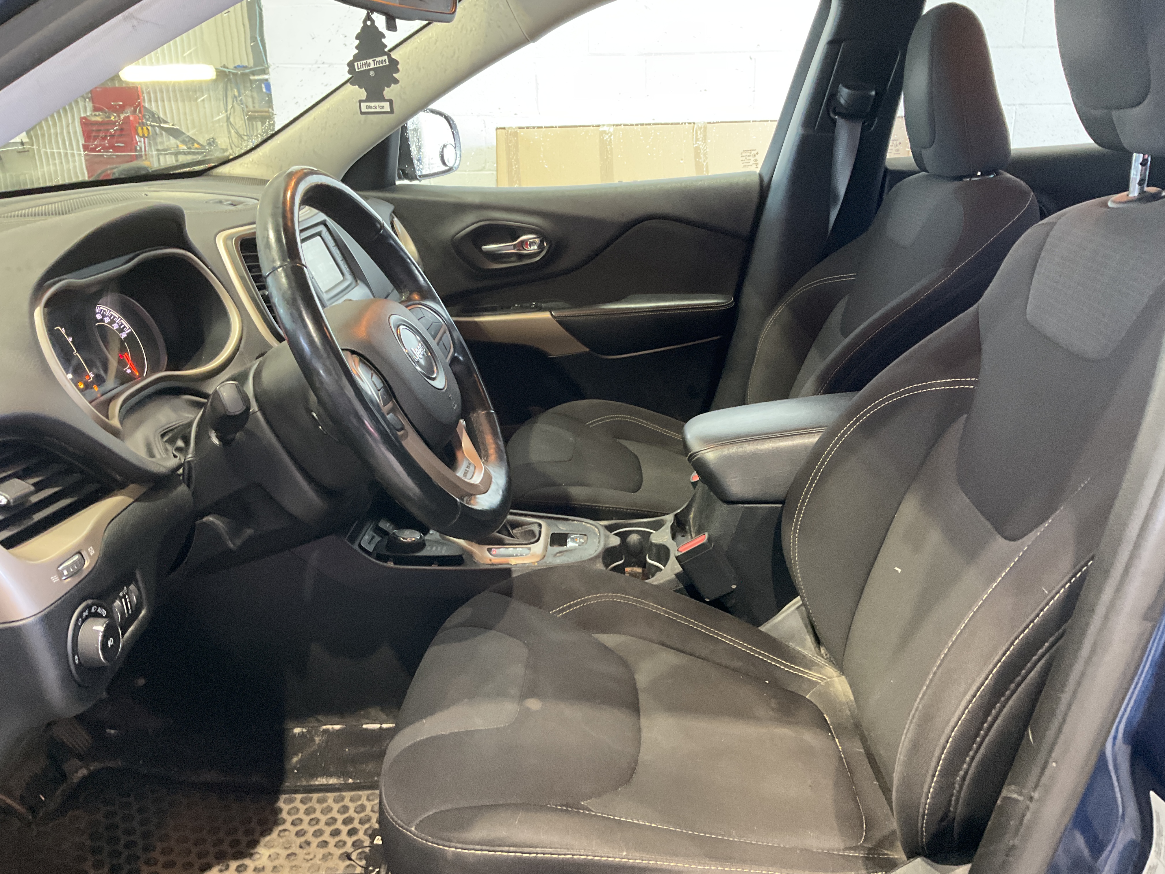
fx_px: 976
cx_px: 582
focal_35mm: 29
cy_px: 437
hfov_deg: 61.7
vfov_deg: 48.2
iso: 250
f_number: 1.8
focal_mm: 3
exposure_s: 1/30
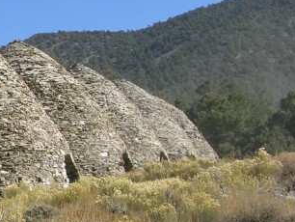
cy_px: 119
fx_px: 998
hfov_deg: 15.1
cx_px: -196
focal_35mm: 117
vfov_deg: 12.7
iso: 50
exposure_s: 1/238
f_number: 5.6
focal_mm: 8.9
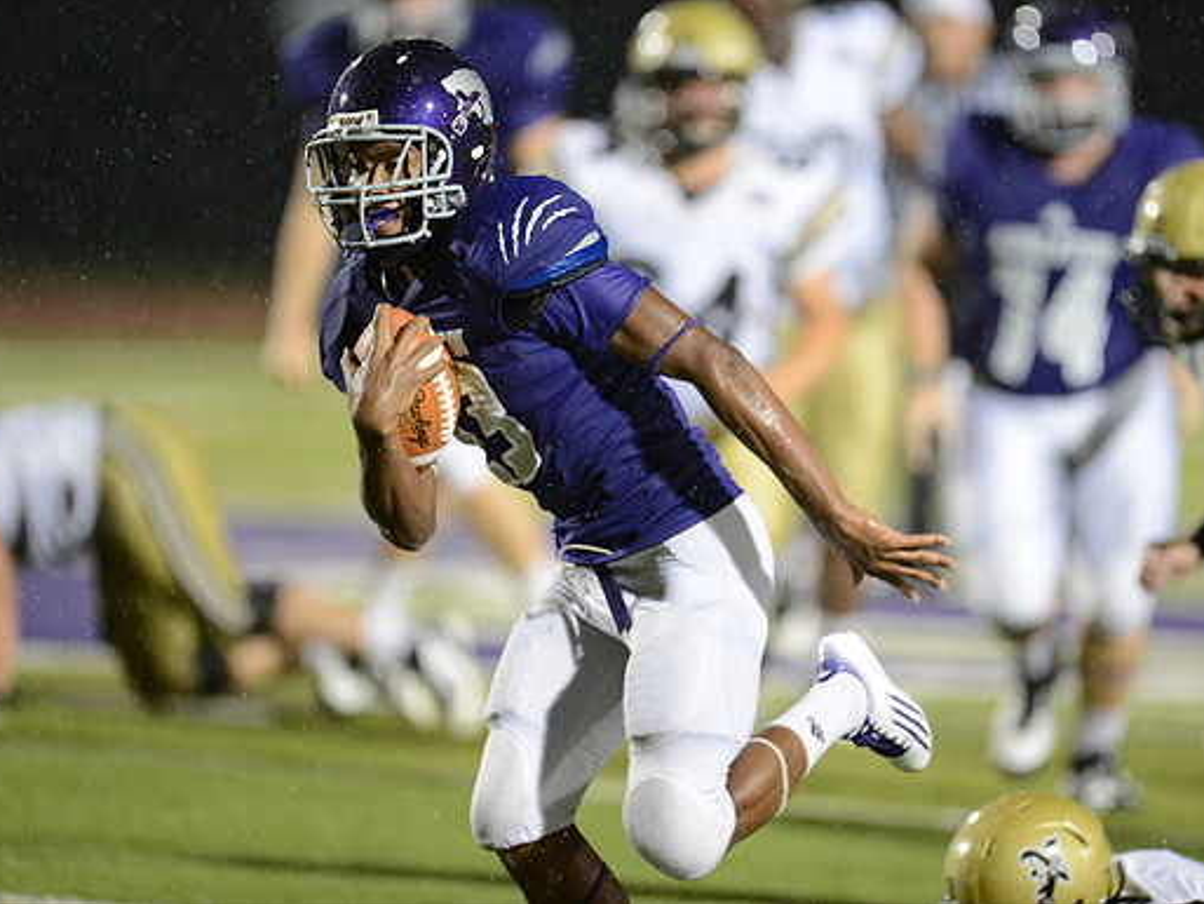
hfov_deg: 4.6
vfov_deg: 3.4
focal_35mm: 435
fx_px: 15134
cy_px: 452
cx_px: 645
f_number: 2.8
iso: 5000
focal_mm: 400
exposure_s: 1/1000
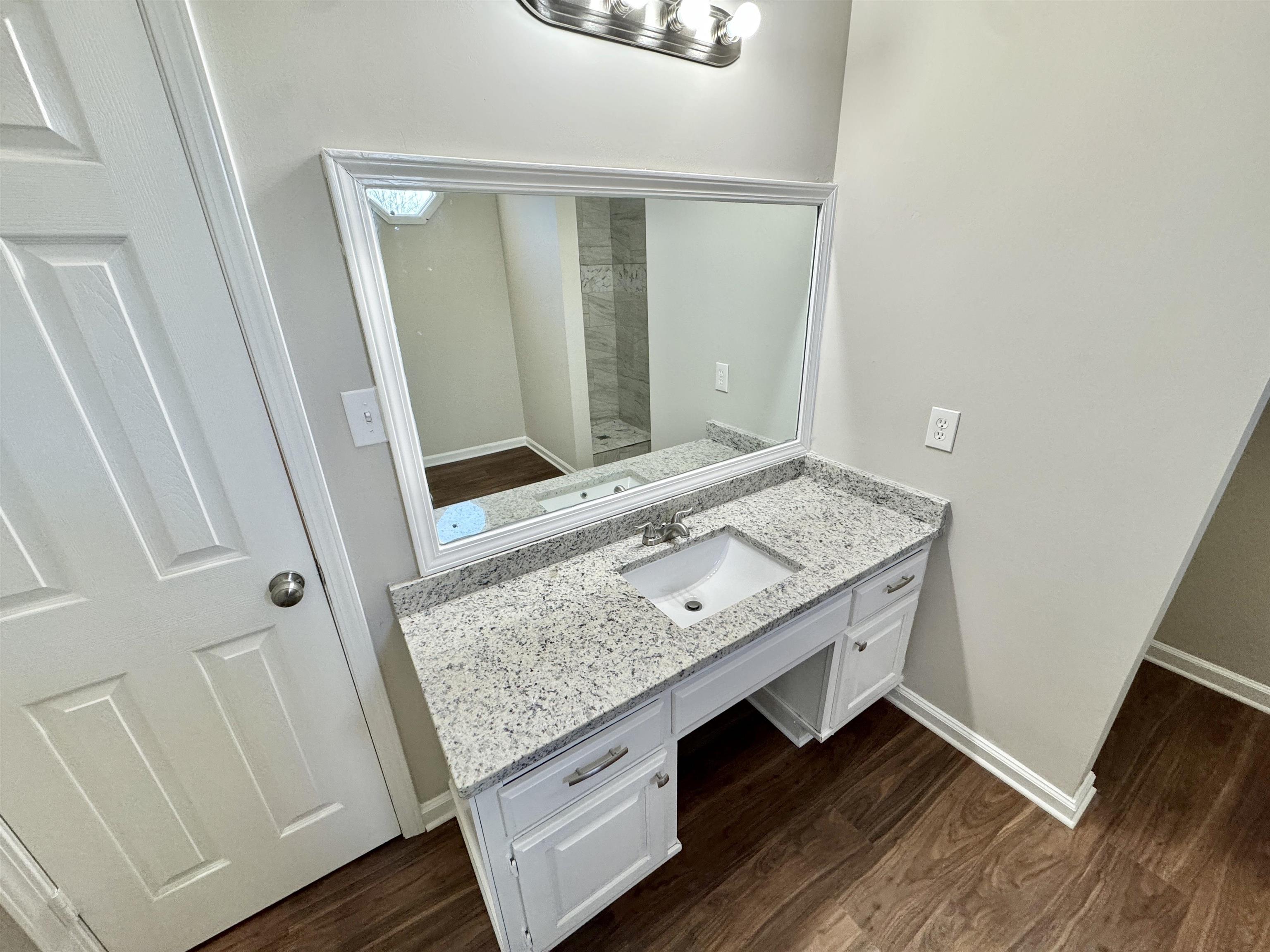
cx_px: 635
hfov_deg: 102.1
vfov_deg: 85.7
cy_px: 476
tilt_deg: -23.3
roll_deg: +1.9
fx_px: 514
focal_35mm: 14
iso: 200
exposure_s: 1/120
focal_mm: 2.22
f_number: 2.2
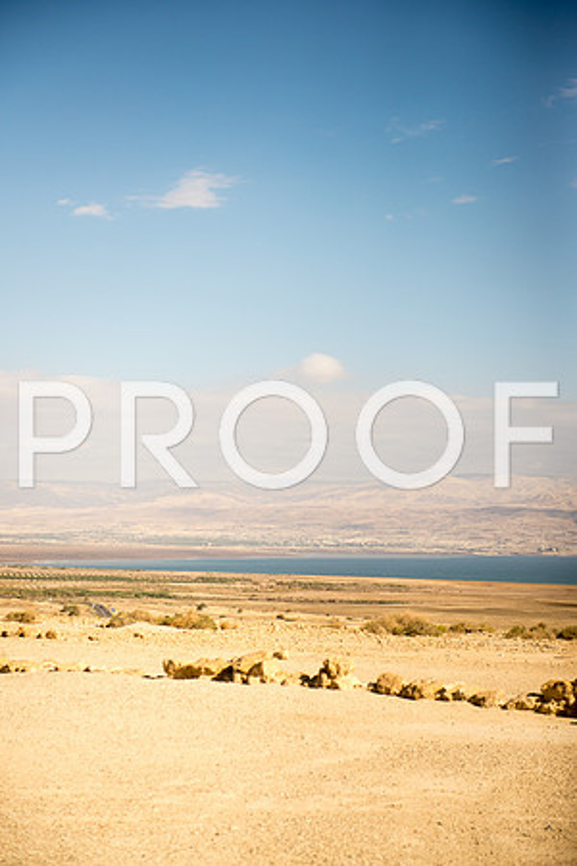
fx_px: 1683
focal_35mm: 70
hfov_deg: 19.5
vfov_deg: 28.8
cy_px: 433
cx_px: 288
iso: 200
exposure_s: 1/4000
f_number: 2.8
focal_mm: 70
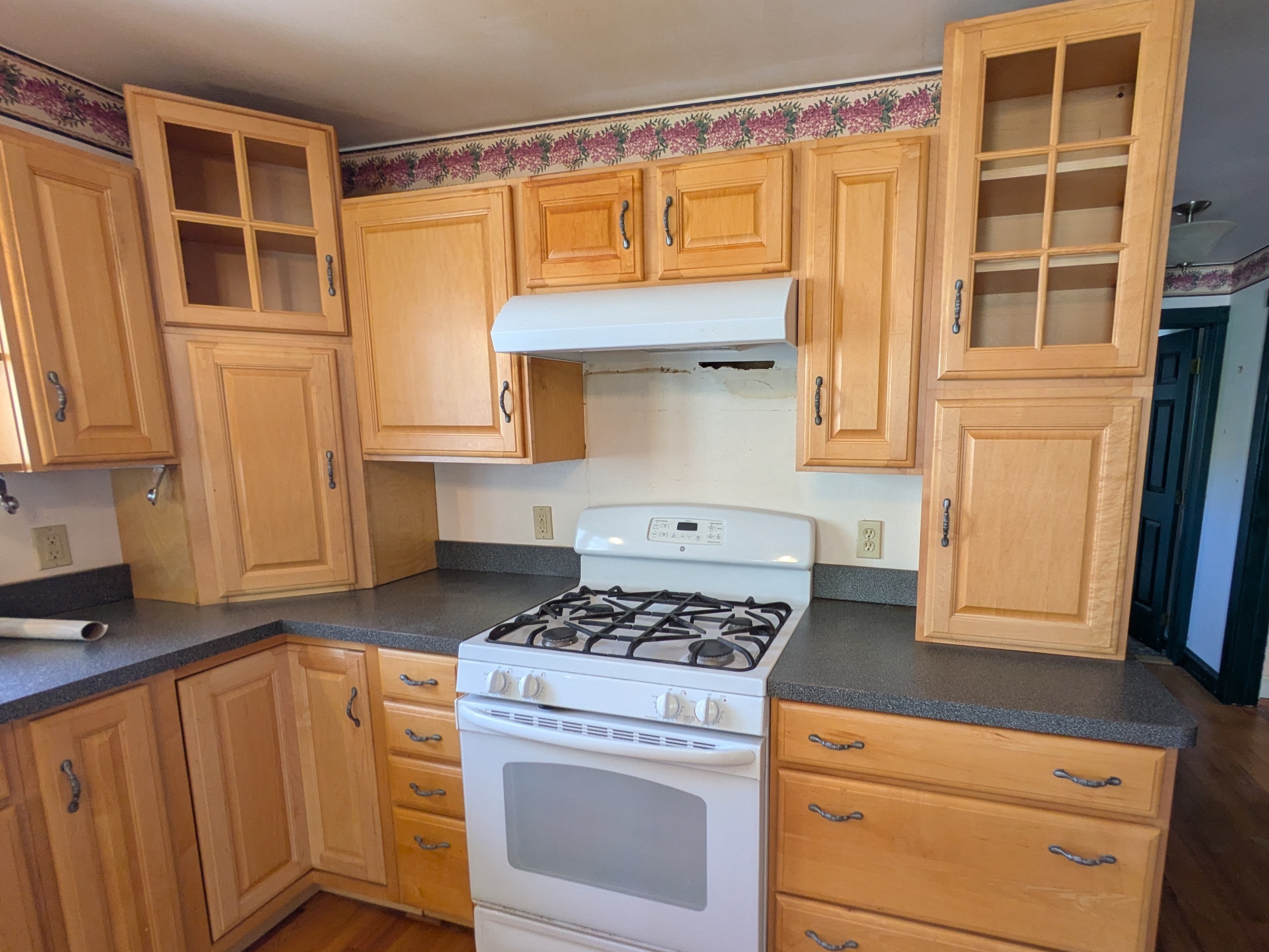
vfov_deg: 74.6
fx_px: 623
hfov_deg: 90.3
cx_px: 733
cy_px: 519
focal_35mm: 17
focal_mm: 1.83
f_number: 2.2
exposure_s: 1/24
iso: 136
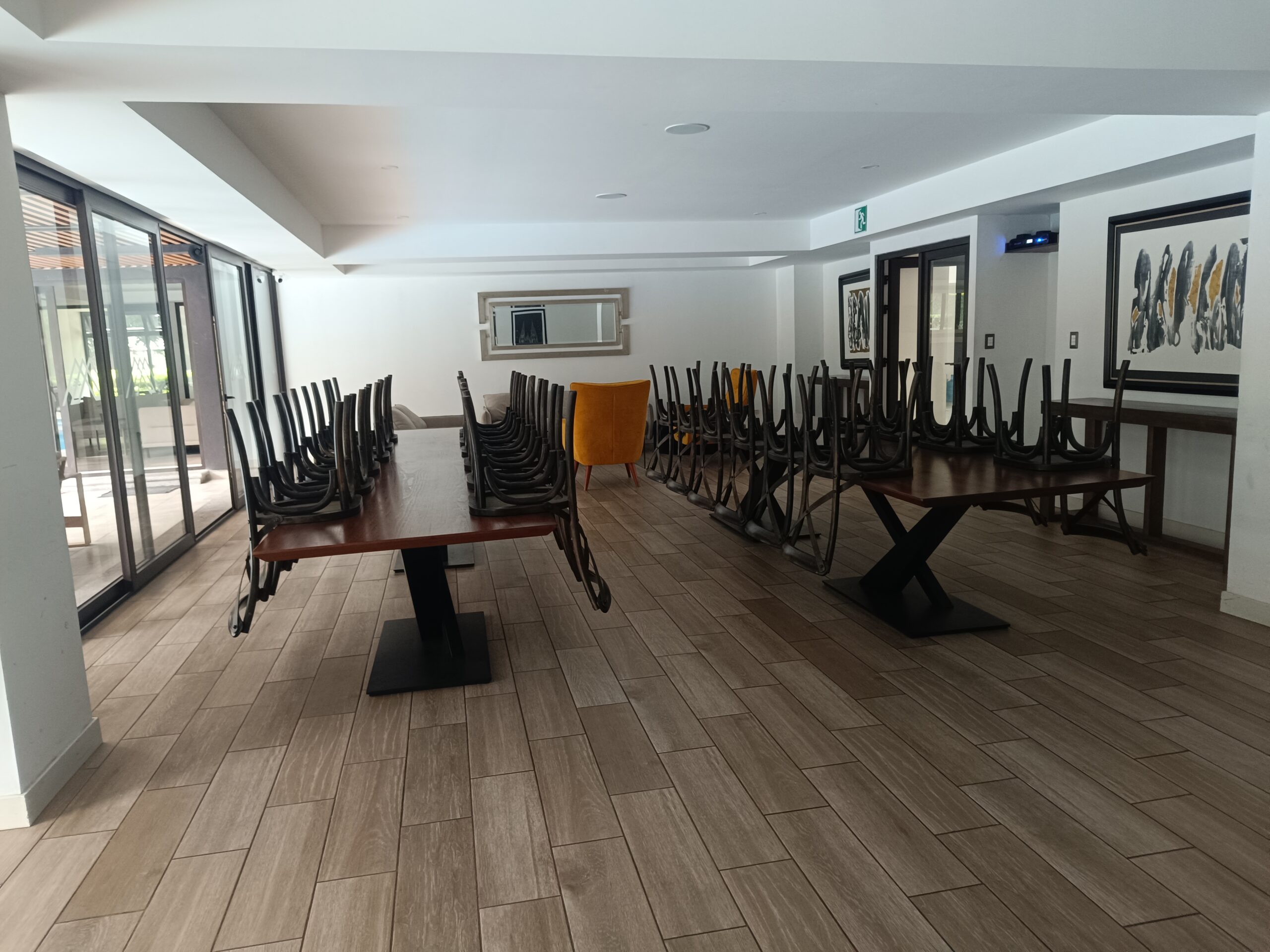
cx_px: 635
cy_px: 476
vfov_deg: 56.8
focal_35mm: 24
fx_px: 881
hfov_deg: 71.6
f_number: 1.88
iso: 605
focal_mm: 5.59
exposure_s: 1/50.1
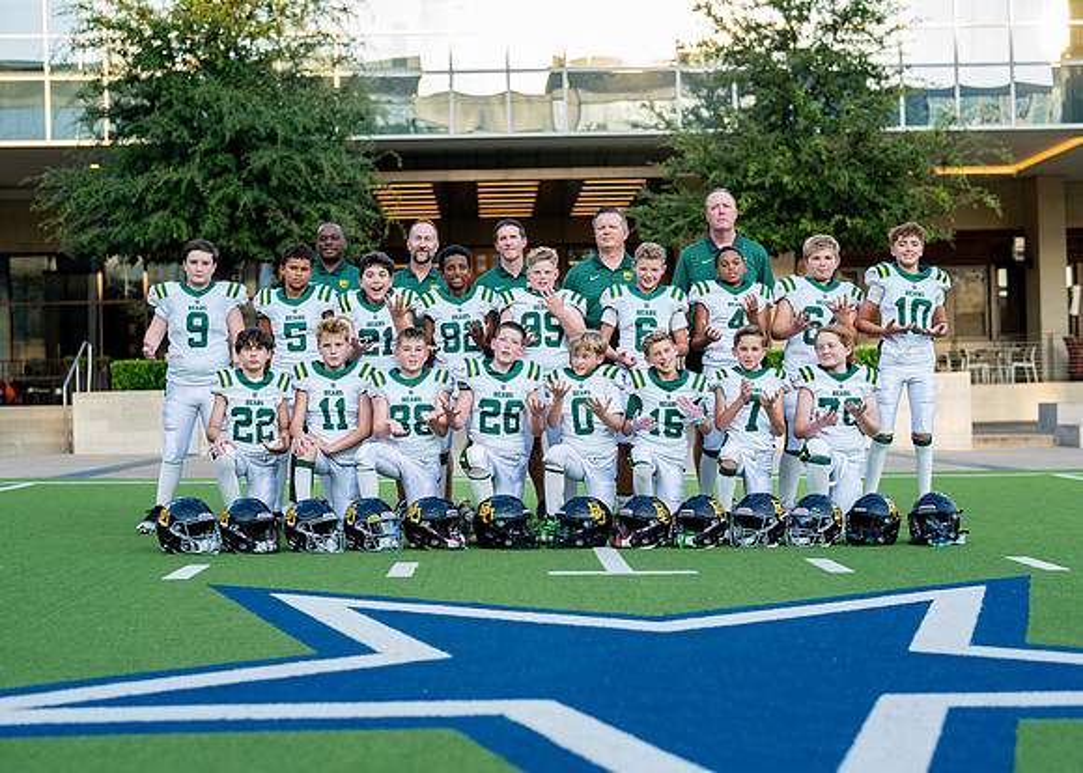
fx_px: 1816
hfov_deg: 33.2
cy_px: 382
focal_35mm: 59
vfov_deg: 24.0
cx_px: 566
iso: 160
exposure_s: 1/800
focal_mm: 50
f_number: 2
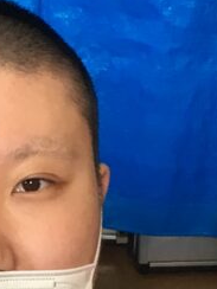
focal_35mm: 214
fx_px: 1789
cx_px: -9
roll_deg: -1.1
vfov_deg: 9.2
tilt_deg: -27.4
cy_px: 294
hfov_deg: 6.9
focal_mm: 4.15
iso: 32
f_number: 2.2
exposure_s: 1/30
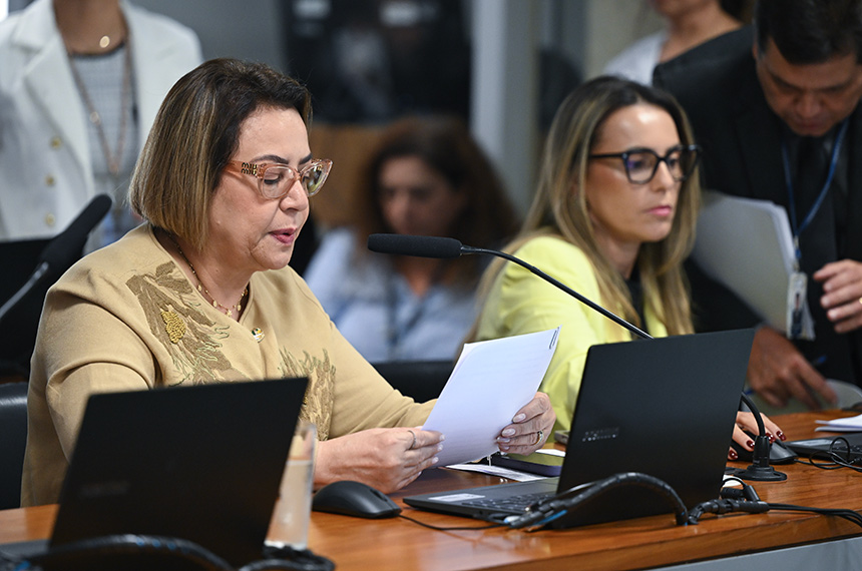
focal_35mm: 160
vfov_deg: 8.5
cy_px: 286
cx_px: 431
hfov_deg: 12.9
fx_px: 3824
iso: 1600
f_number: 2.8
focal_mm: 160
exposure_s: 1/160
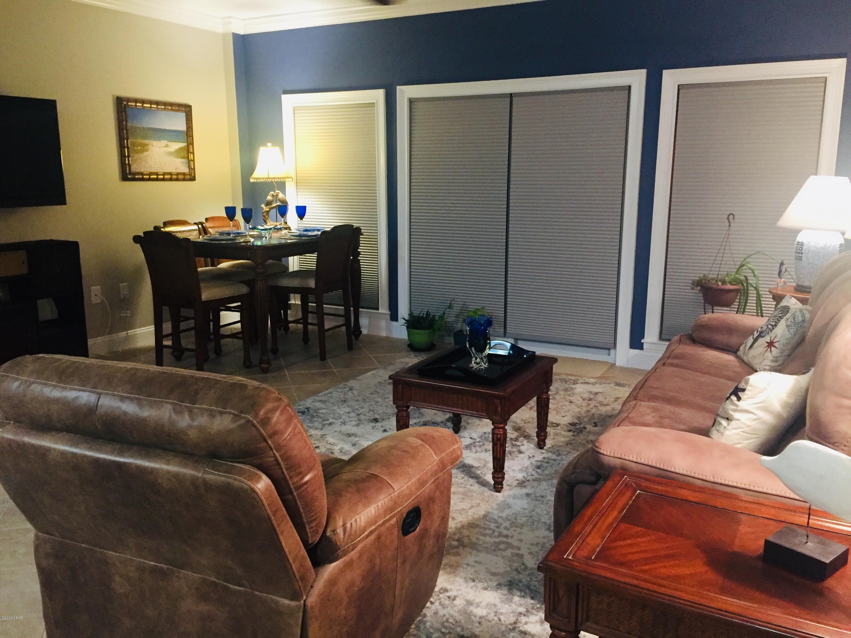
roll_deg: -0.6
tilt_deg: -11.7
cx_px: 426
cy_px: 319
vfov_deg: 48.2
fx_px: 713
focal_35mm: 29
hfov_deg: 61.7
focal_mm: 4.15
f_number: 2.2
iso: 250
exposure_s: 1/15
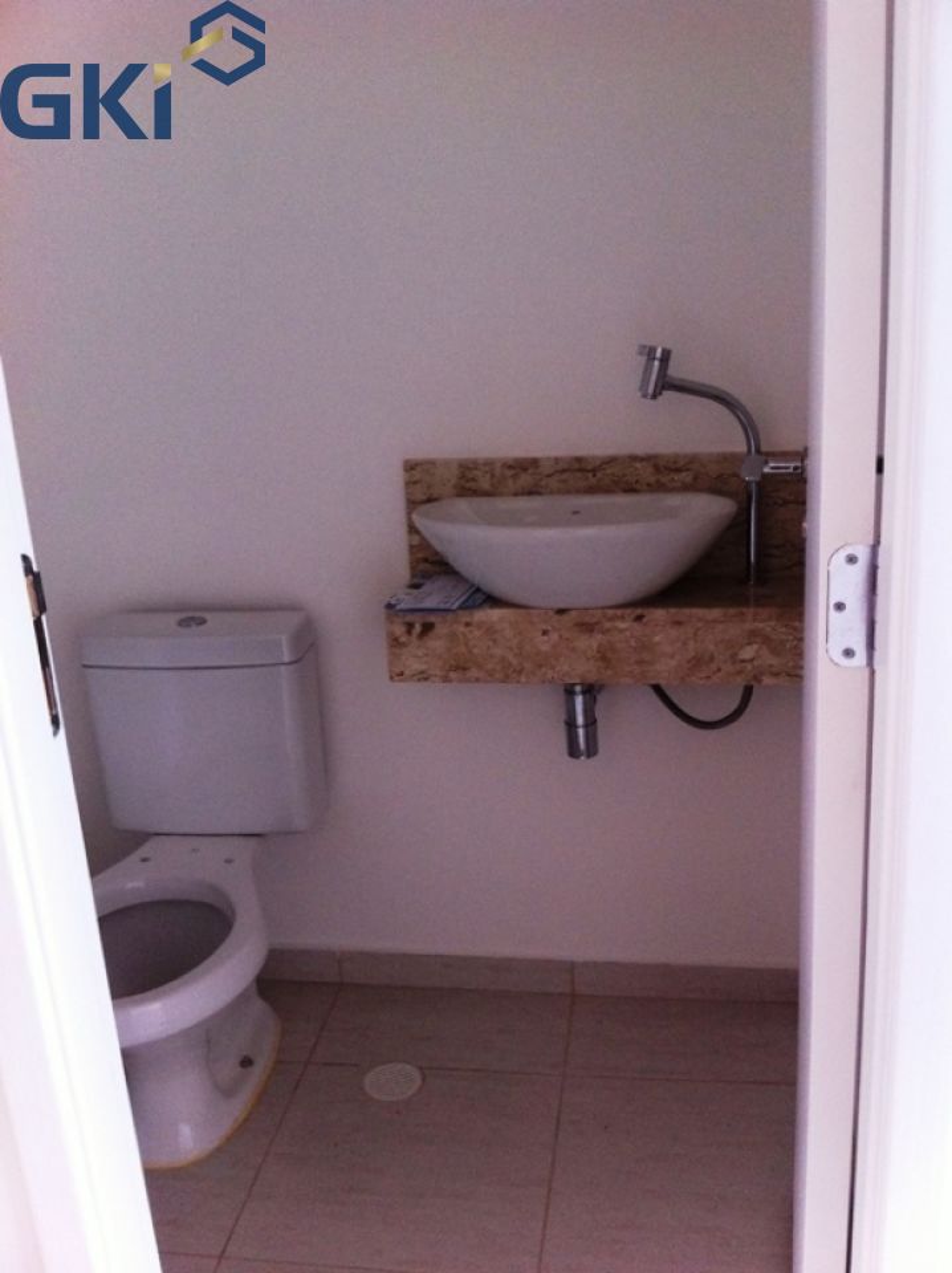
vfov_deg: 52.7
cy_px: 636
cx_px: 476
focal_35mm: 35
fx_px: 1286
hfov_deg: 40.6
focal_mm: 3.85
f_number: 2.8
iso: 160
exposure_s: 1/15
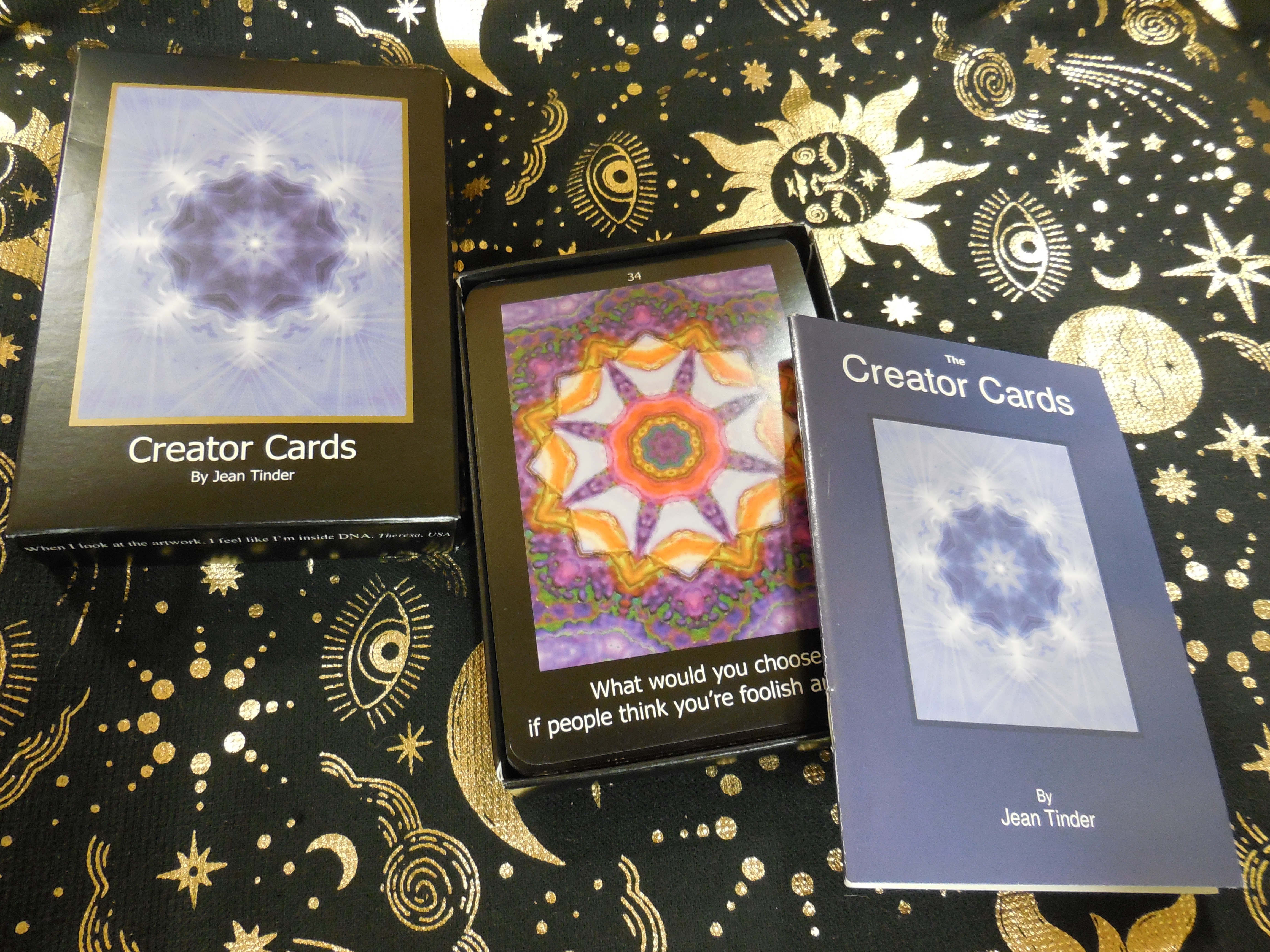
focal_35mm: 25
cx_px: 635
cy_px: 476
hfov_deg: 69.4
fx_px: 917
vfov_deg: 54.9
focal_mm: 4.5
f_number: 3.1
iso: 400
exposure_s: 1/10
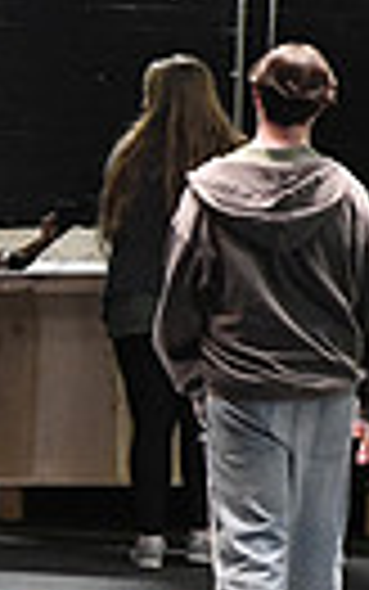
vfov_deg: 2.3
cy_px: 417
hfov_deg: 1.4
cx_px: -792
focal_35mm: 905
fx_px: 14546
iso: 12800
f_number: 4
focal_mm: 200
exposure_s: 1/200
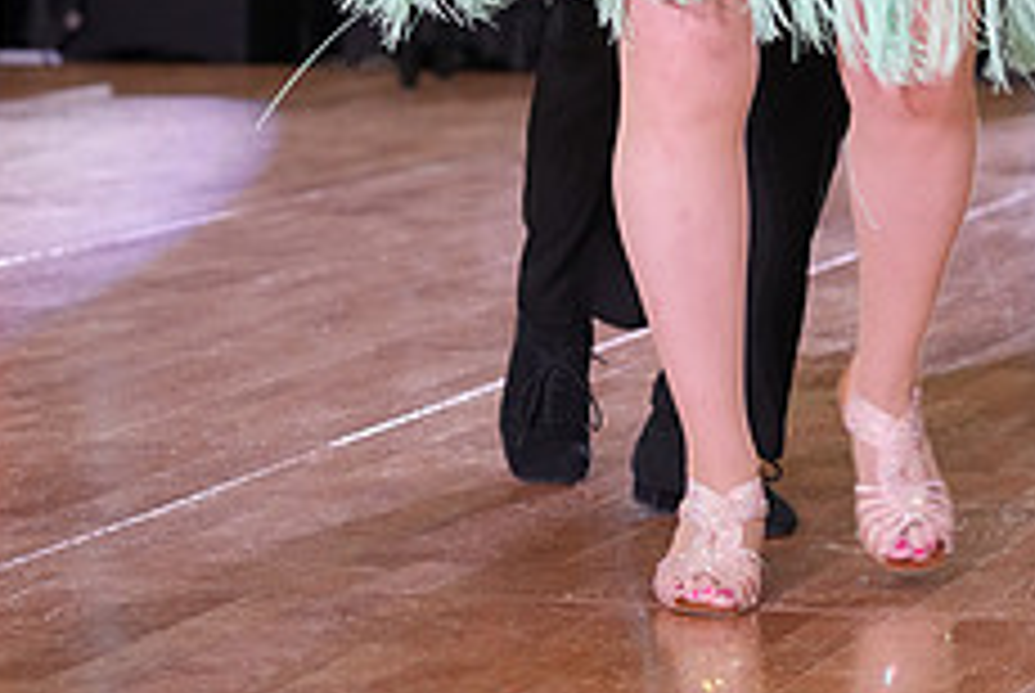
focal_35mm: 214
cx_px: 682
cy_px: -414
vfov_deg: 6.3
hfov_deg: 9.6
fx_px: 6160
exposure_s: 1/320
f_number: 4
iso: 3200
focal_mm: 85
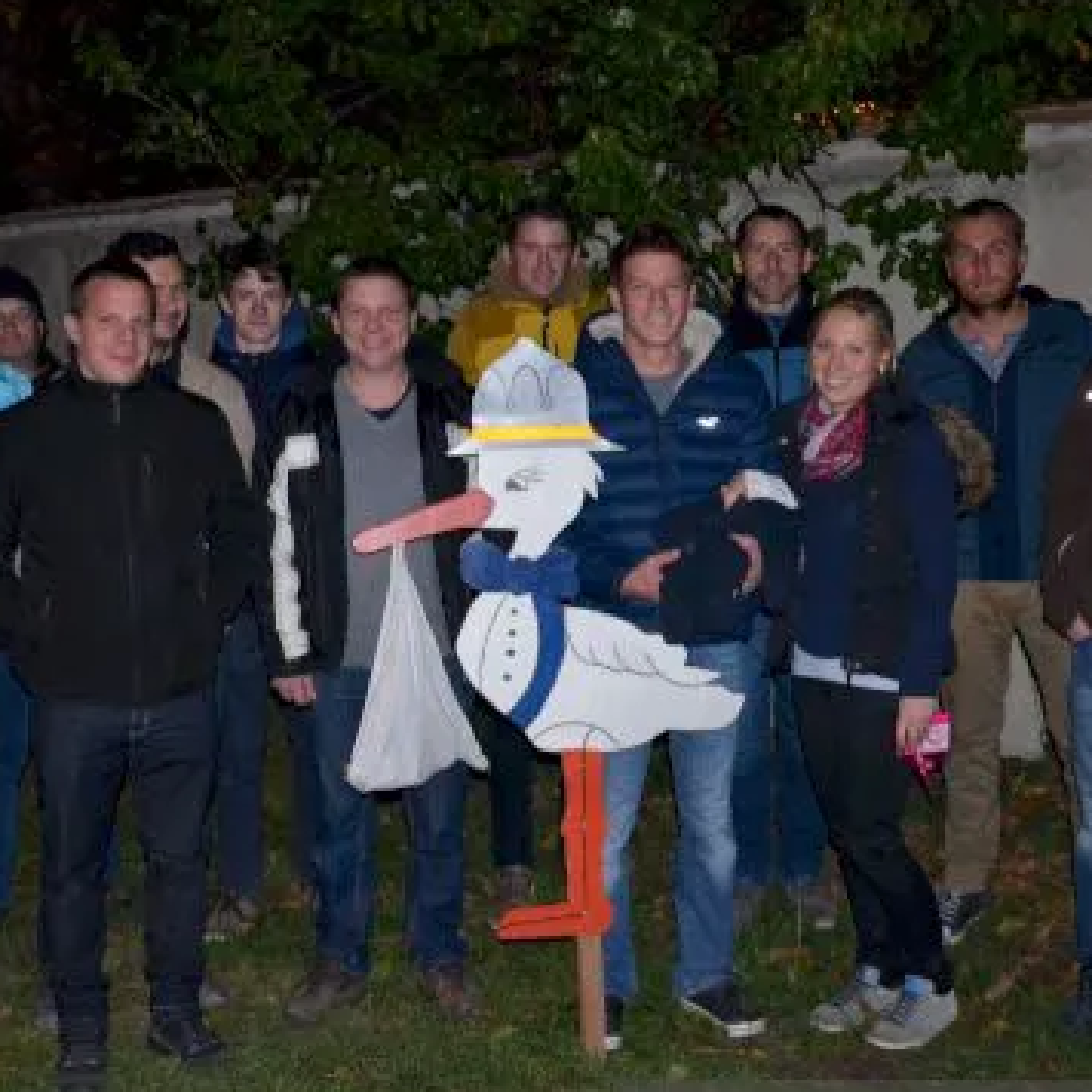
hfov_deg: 34.5
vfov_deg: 34.8
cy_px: 552
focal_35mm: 49
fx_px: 1741
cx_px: 356
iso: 3200
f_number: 3.8
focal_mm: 21
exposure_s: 1/60
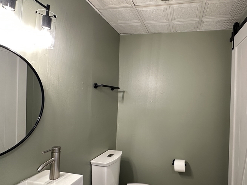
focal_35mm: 22
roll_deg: -1.8
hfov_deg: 75.4
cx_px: 151
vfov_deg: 61.0
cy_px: 98
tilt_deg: +0.4
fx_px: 157
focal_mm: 2.22
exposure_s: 1/60
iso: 200
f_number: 2.2
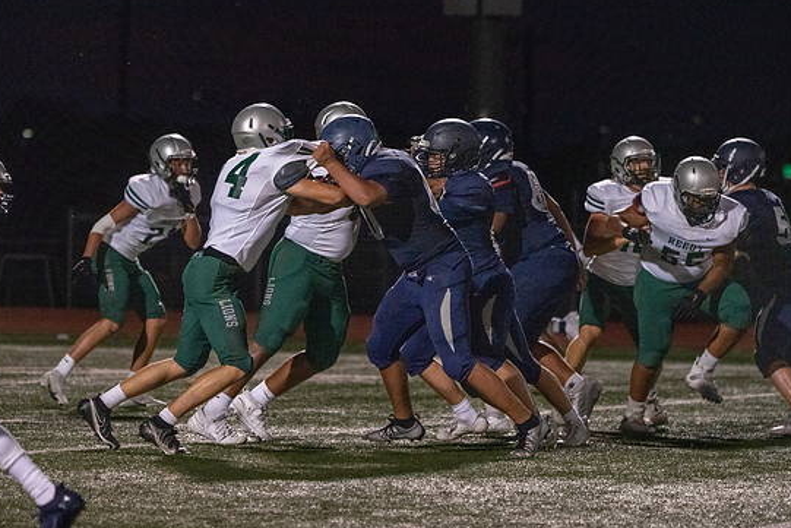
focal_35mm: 296
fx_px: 6505
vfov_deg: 4.6
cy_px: 277
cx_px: 379
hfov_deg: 7.0
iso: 20000
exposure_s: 1/1000
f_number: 5.6
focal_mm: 276
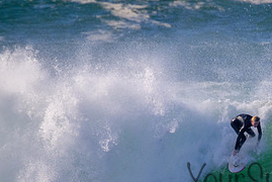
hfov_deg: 1.2
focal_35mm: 1723
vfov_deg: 0.8
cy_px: 169
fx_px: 13032
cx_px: 291
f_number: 11
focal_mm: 800
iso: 1400
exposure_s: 1/2000
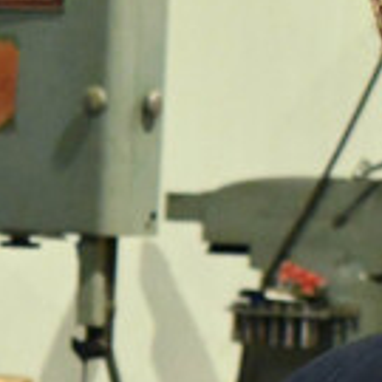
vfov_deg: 5.6
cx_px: -184
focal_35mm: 313
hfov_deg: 5.5
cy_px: 443
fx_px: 3908
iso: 2500
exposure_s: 1/125
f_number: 4.2
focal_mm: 31
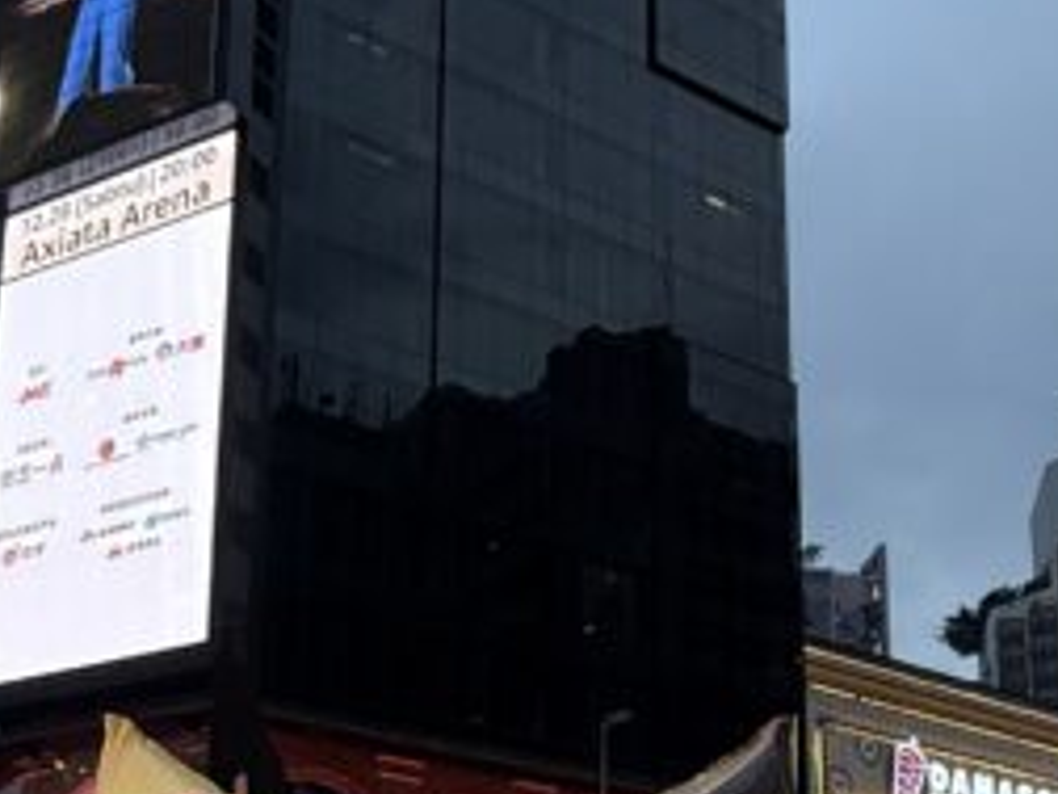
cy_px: 823
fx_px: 1742
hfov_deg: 33.8
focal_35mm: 57
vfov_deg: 24.3
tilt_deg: +14.4
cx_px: 516
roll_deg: -1.2
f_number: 2.2
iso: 160
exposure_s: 1/120
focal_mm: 2.22
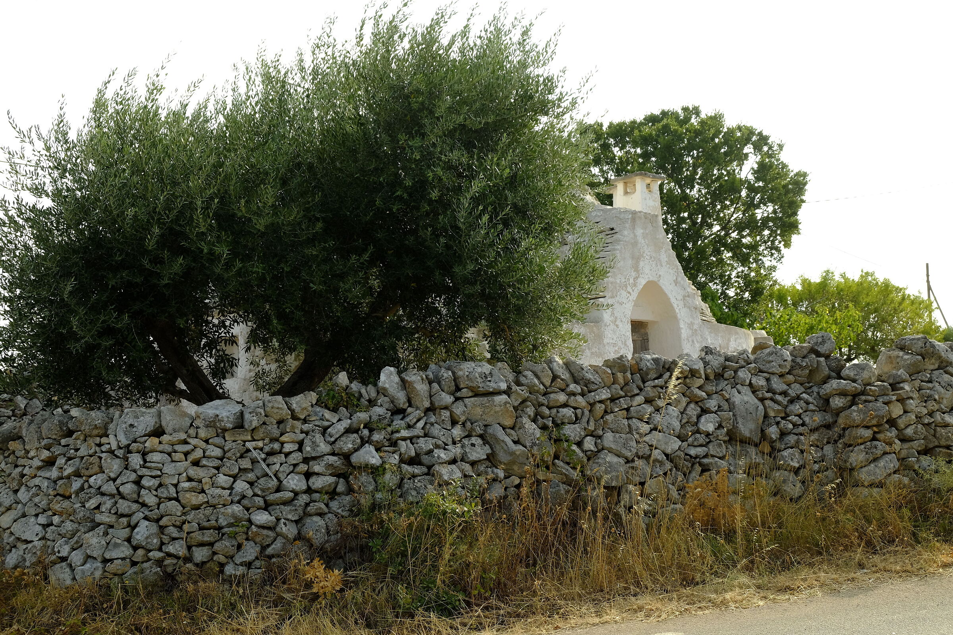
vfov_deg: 31.2
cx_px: 476
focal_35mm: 43
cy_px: 318
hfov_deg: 45.4
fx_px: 1138
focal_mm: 28.9
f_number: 6.4
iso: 200
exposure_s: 1/210
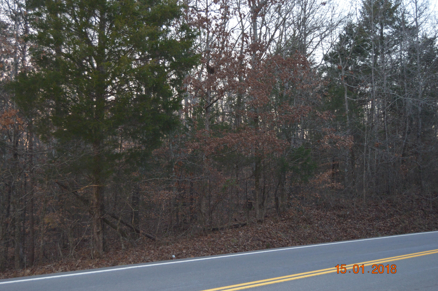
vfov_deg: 28.9
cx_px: 219
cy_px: 146
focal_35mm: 46
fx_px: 565
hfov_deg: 42.4
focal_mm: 31
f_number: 4.2
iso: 800
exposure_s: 1/60
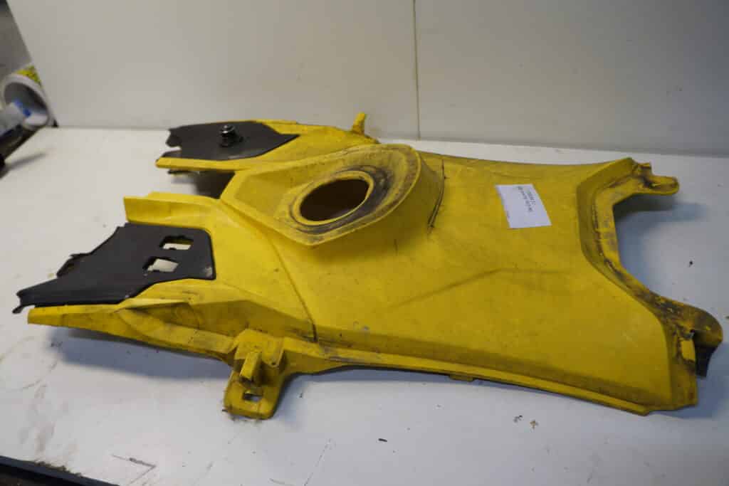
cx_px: 364
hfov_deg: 67.4
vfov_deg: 47.9
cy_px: 243
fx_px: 547
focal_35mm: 27
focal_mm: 18
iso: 400
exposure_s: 1/60
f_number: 4
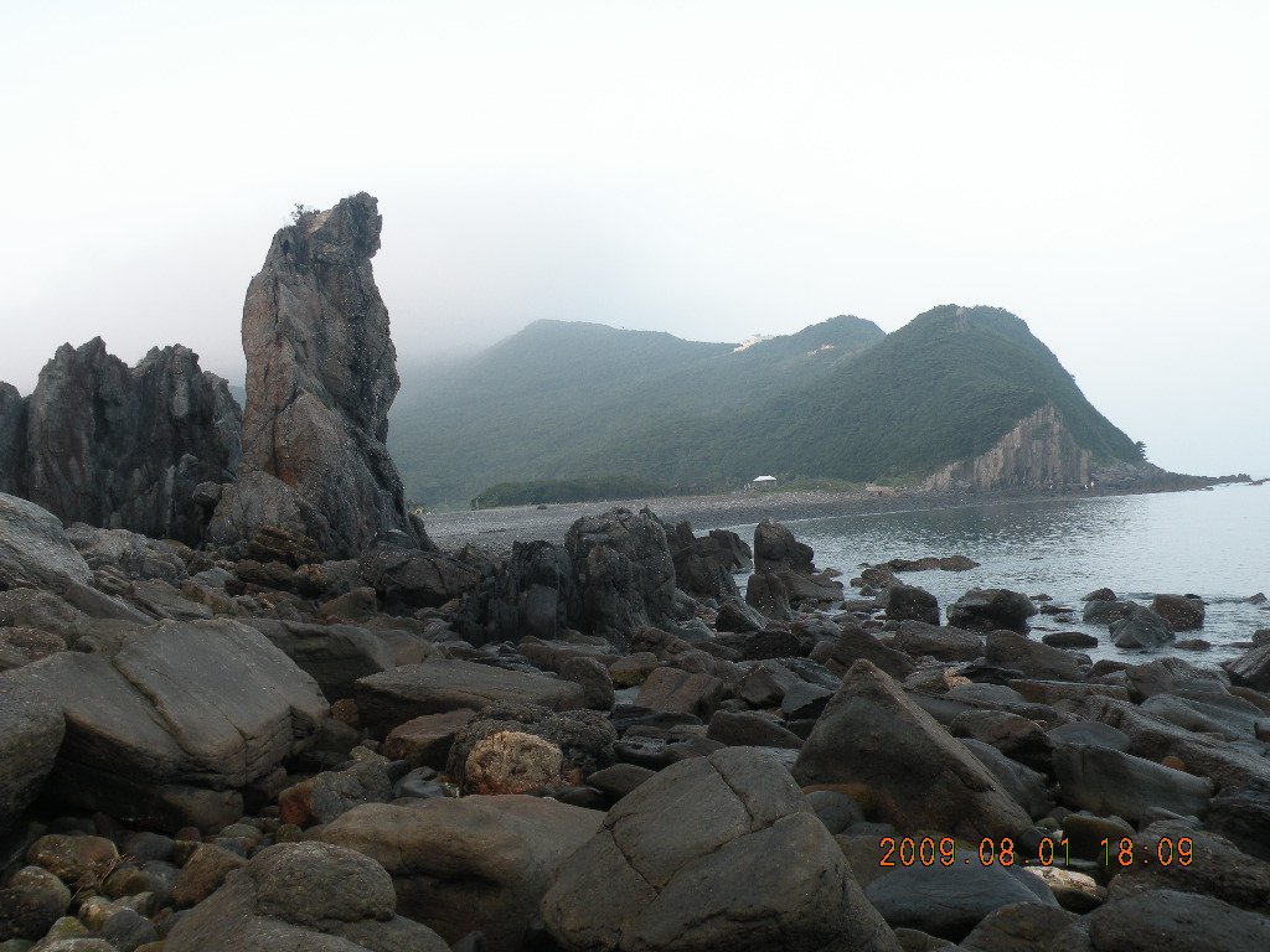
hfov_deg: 55.4
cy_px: 476
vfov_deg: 42.9
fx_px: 1211
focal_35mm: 33
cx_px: 635
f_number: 3.5
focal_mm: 5.8
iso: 64
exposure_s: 1/54.7
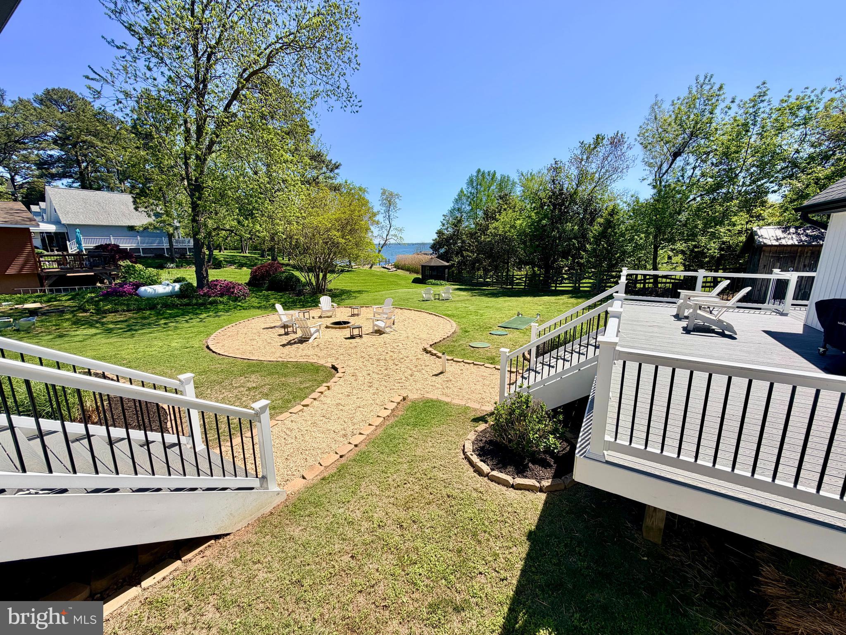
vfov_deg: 85.7
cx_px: 423
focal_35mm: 14
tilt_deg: -11.8
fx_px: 342
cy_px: 318
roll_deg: +0.7
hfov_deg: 102.1
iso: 20
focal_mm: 2.22
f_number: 2.2
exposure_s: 1/901
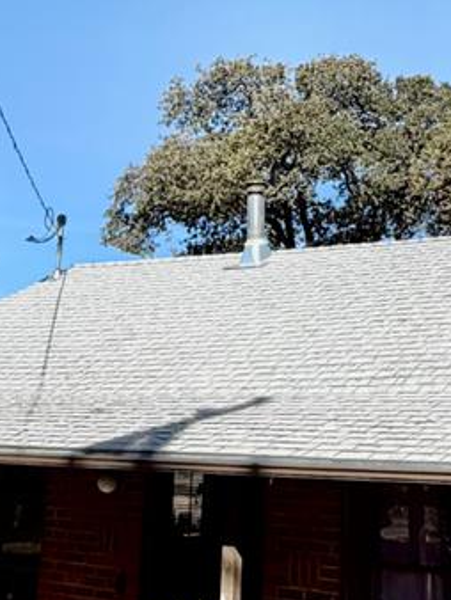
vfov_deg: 30.0
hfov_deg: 23.6
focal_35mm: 62
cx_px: 289
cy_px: 77
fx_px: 1076
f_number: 2.2
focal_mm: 2.22
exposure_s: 1/770
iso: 25
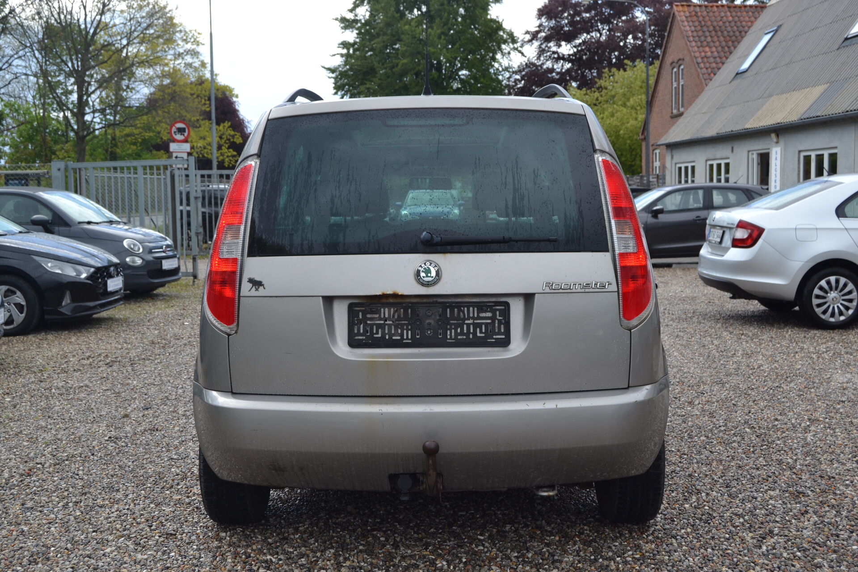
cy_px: 286
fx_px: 929
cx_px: 429
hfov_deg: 49.6
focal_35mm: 39
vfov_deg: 34.2
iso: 100
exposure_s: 1/200
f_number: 7.1
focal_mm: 26
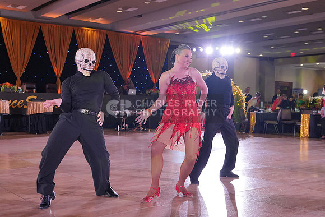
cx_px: 162
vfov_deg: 29.9
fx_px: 406
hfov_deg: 43.6
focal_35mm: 45
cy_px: 108
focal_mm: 30
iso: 2000
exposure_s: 1/400
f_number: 4
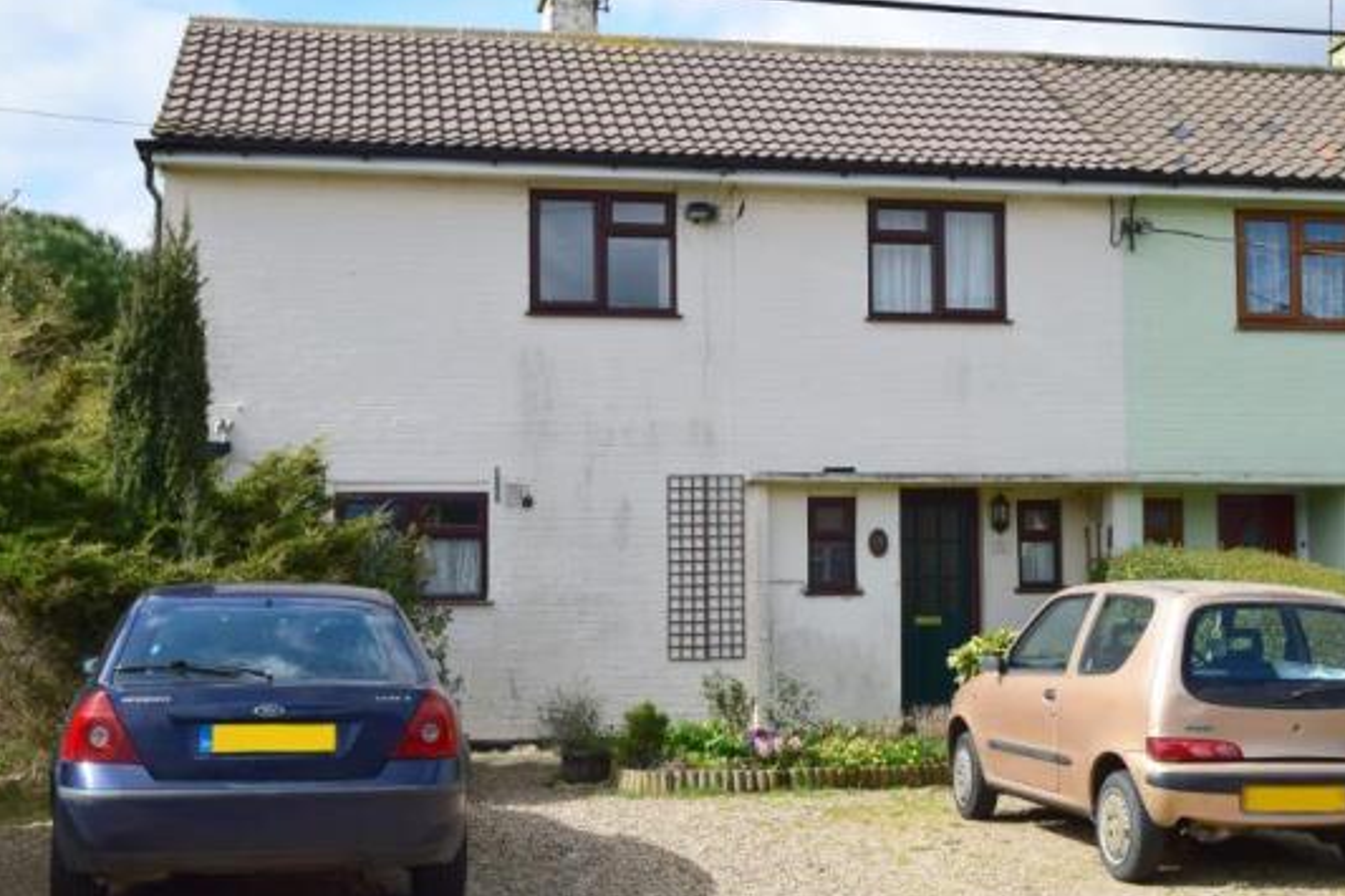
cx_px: 739
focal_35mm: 48
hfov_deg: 41.1
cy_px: 463
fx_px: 1793
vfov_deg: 28.1
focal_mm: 26
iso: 400
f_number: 11
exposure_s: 1/500
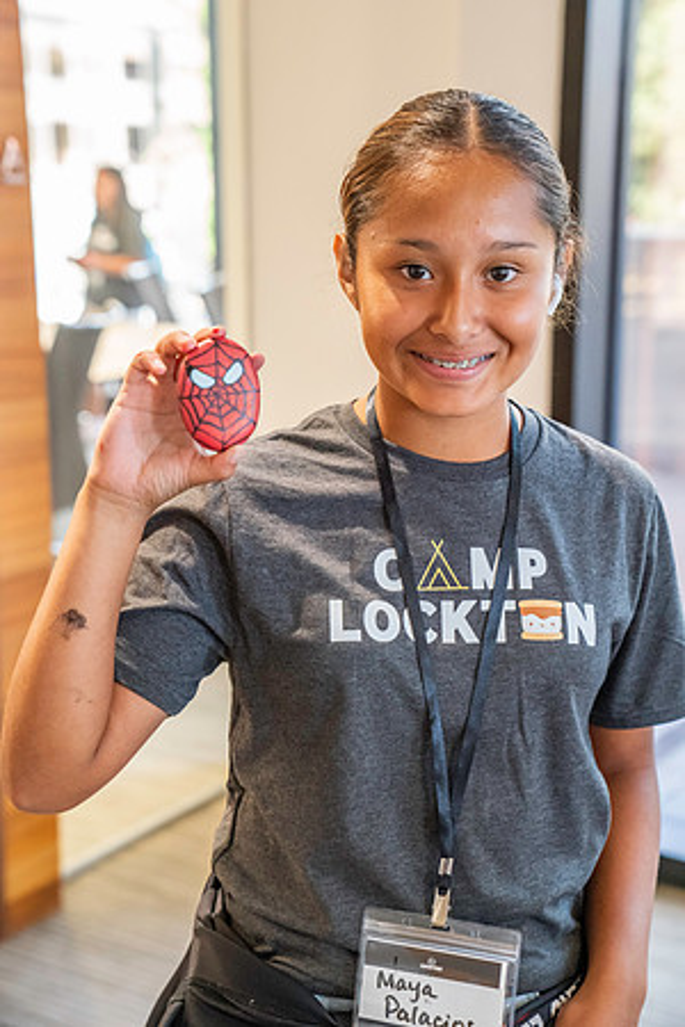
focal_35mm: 59
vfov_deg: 33.9
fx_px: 1684
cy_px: 514
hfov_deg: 23.0
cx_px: 342
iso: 6400
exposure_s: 1/160
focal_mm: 59
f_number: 4
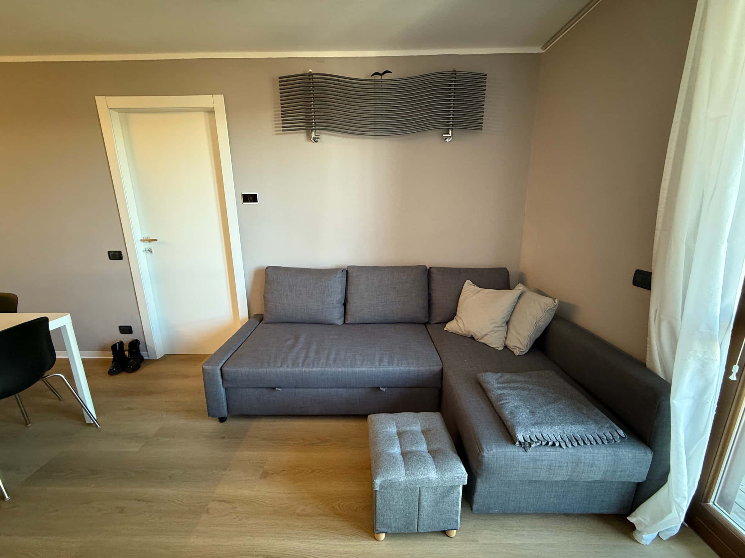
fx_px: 301
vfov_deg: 85.7
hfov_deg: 102.1
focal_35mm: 14
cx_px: 372
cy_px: 279
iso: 320
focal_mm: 2.22
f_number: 2.2
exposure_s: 1/50
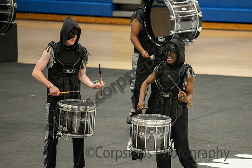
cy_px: 89
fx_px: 1911
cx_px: 162
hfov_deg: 7.5
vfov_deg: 5.0
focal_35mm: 273
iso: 5000
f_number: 4
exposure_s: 1/500
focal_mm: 200
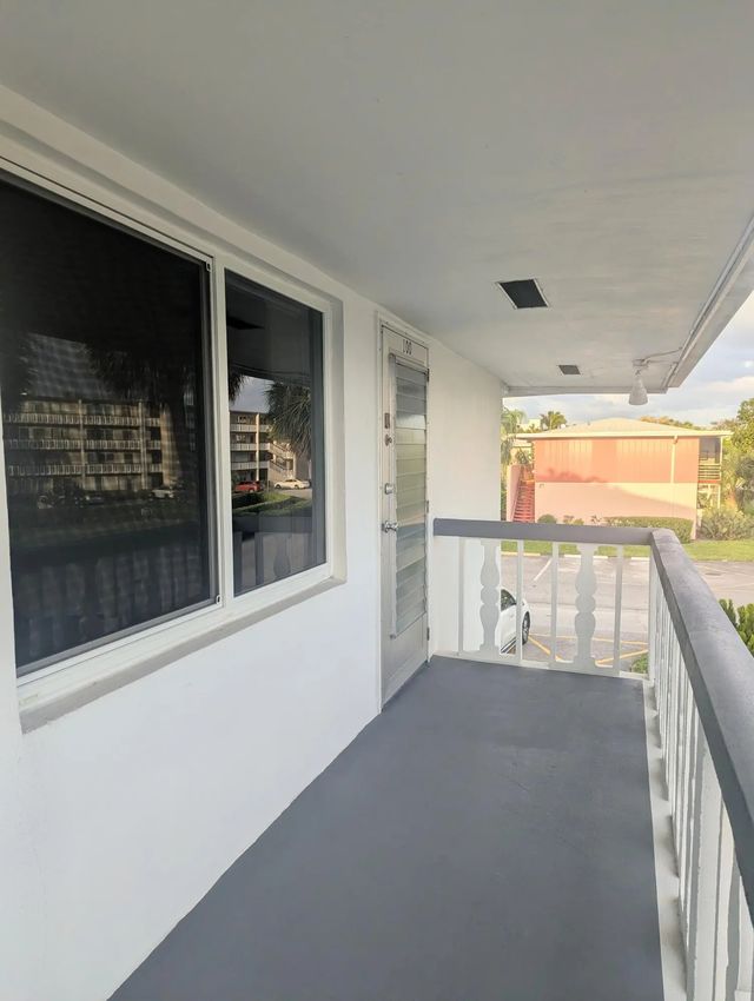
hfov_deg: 56.9
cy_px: 500
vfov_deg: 71.5
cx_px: 377
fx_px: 695
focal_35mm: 24
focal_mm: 6.81
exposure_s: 1/625
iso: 46
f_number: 1.85
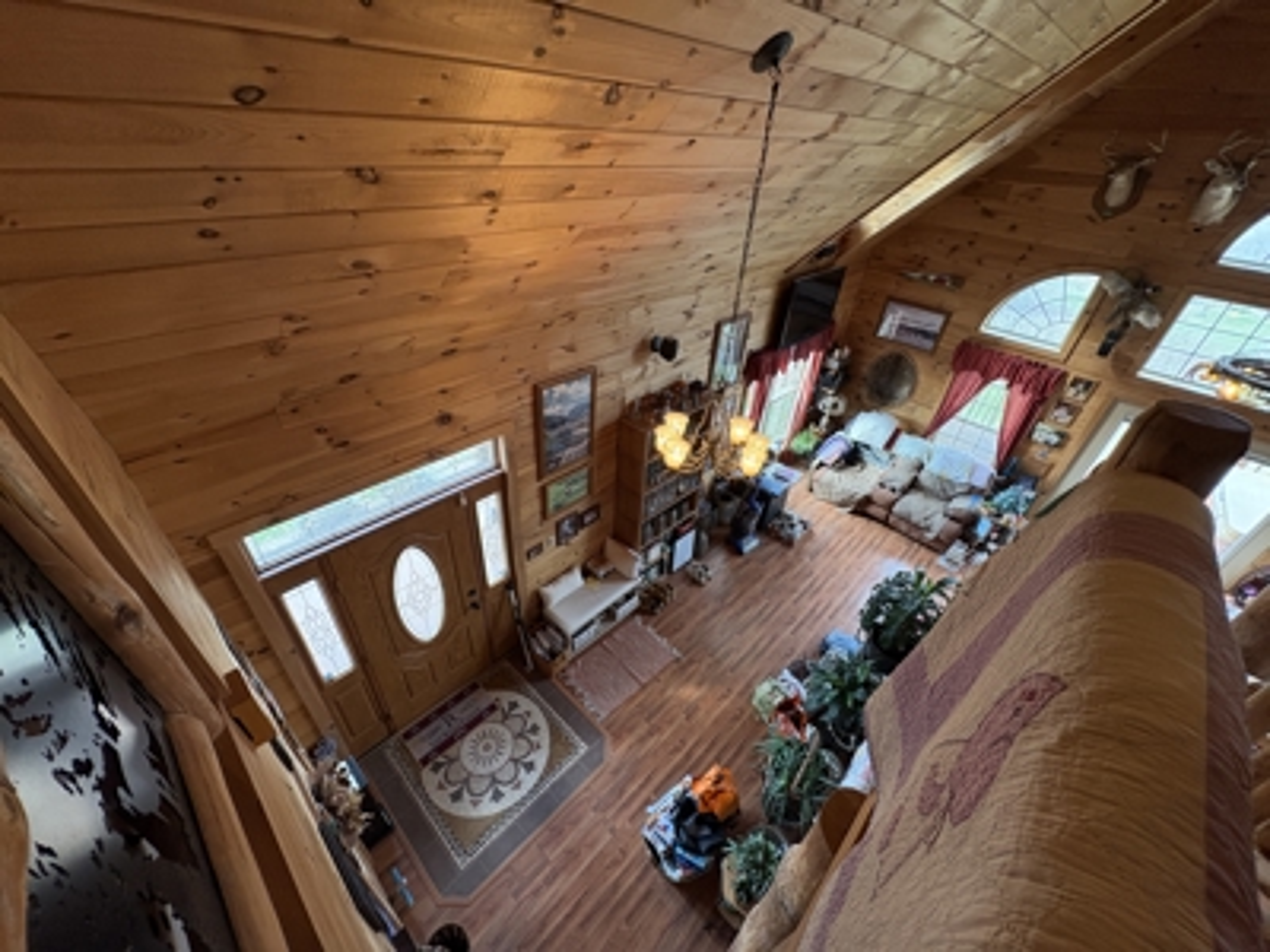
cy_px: 476
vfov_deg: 85.7
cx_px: 635
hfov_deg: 102.1
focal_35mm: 14
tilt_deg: -35.2
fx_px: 514
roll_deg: -4.8
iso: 320
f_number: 2.2
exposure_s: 1/120
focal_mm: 2.22
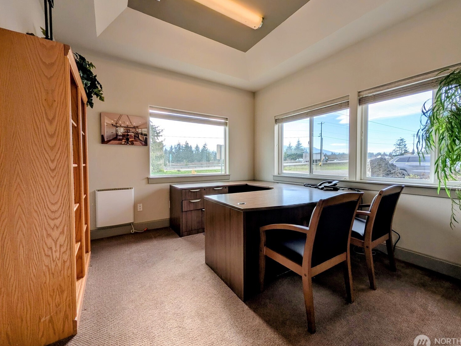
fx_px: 186
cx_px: 246
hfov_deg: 101.9
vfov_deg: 85.6
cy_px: 169
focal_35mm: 14
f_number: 2.2
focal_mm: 1.54
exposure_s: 1/271
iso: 27
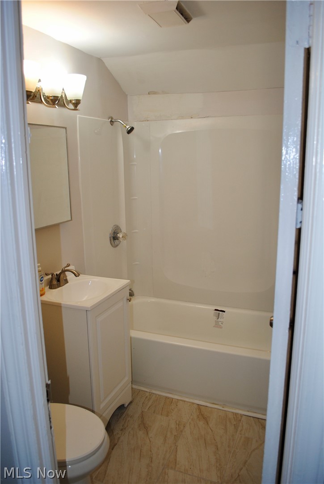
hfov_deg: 48.1
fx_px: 363
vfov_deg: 67.3
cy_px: 242
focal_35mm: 27
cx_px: 162
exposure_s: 1/125
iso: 180
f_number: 3.5
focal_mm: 18
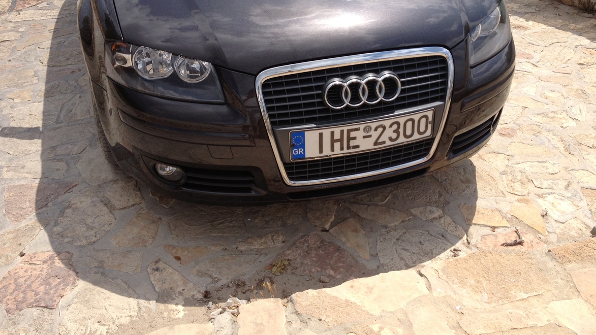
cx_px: 303
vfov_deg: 30.3
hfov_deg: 51.6
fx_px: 616
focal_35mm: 39
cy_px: 120
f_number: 2.4
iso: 50
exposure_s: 1/2304
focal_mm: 4.28
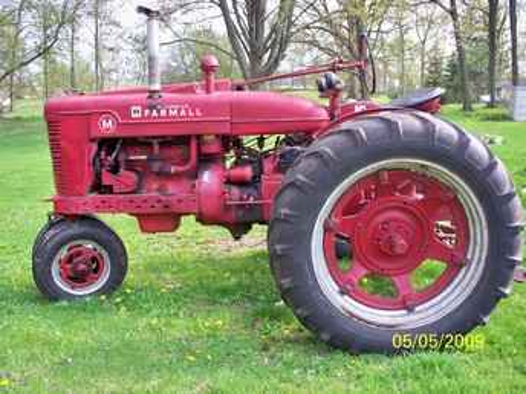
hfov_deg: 52.6
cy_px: 197
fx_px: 532
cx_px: 263
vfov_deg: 40.7
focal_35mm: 35
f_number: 2.8
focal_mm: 7.54
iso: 100
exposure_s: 1/200
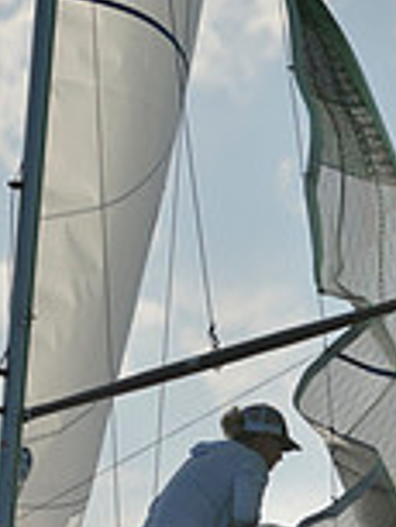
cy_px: 384
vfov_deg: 2.7
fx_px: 11089
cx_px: 179
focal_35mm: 728
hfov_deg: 2.0
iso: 200
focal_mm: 200
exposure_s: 1/6400
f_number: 4
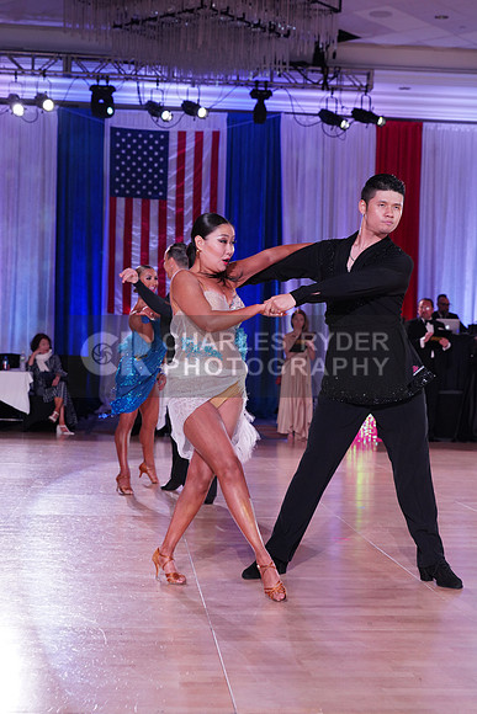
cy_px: 357
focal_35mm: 56
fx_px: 1112
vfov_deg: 35.6
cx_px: 238
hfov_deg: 24.2
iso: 2000
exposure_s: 1/200
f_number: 5
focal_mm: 56
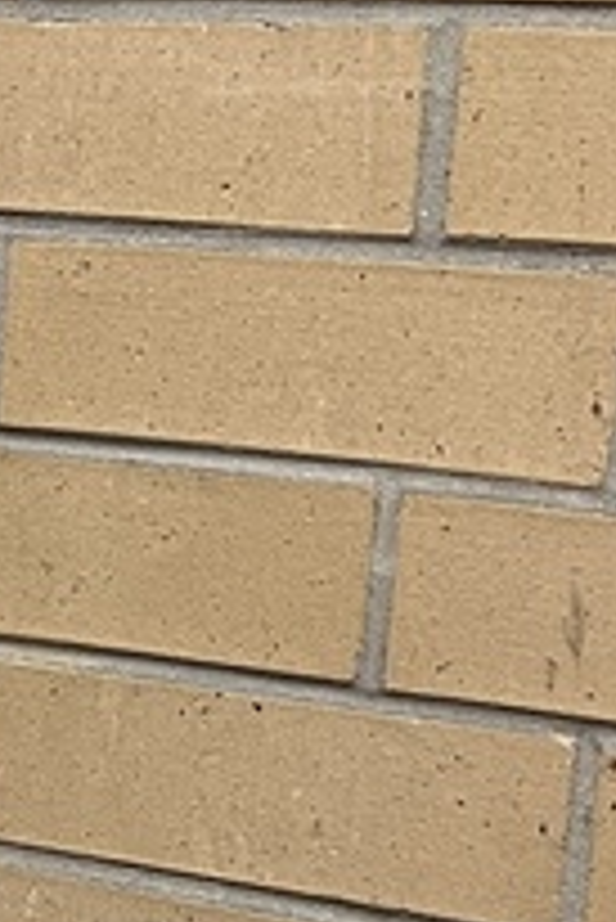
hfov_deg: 9.4
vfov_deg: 15.0
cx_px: -715
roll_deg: -1.1
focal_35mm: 135
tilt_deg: -11.7
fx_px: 3459
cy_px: 792
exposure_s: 1/60
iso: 200
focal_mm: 5.7
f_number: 1.5
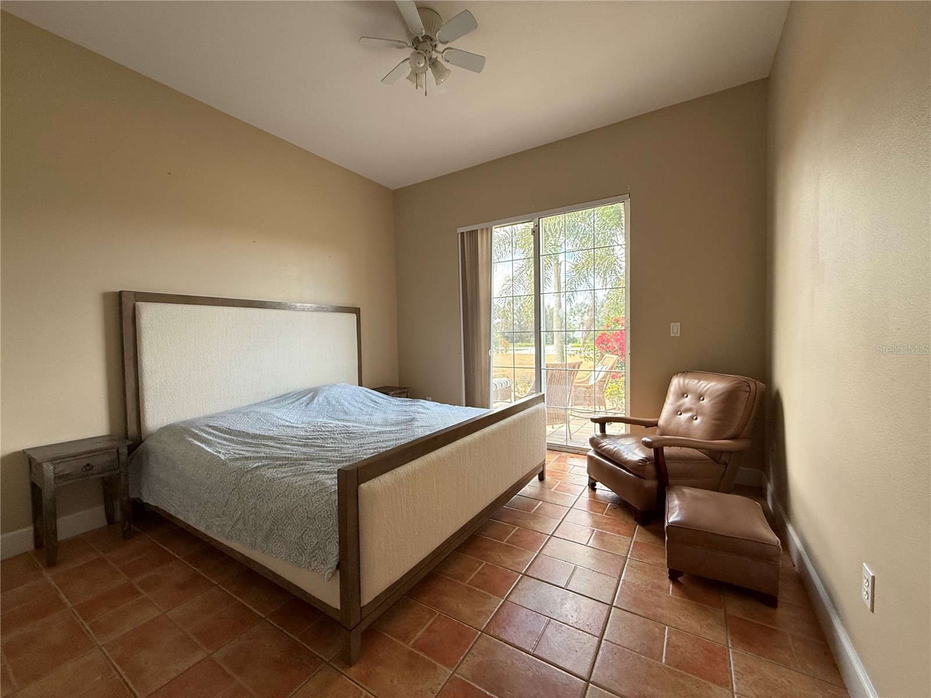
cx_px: 466
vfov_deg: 85.7
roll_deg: +1.6
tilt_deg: -2.0
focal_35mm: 14
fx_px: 377
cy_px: 349
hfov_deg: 102.1
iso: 125
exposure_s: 1/99
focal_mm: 2.22
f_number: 2.2
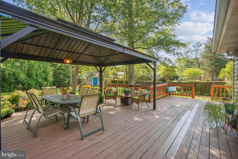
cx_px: 119
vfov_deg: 73.7
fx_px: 106
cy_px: 80
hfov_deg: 96.7
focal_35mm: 16
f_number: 9
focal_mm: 16
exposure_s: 1/250
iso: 800
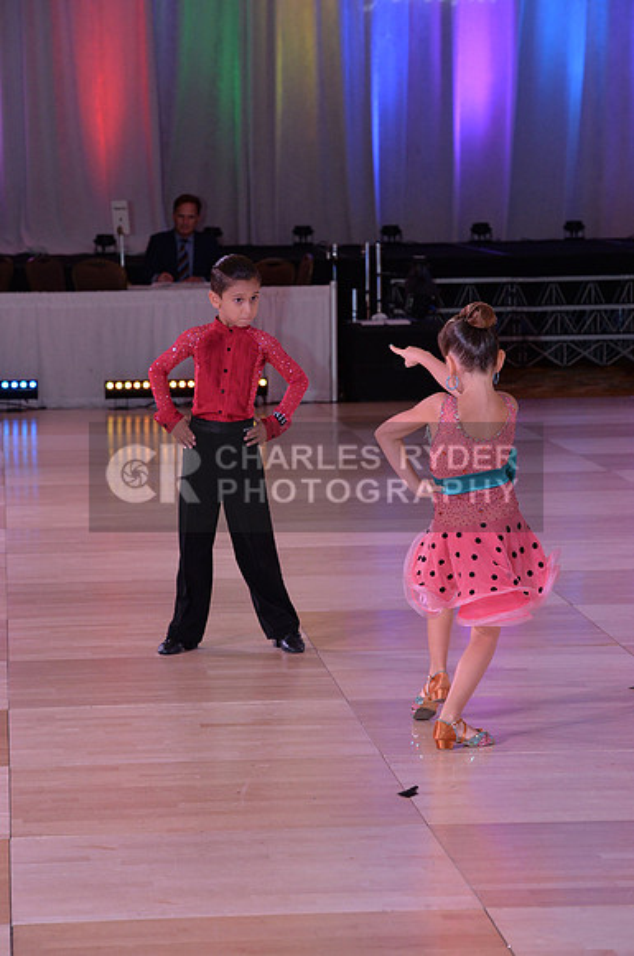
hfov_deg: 10.1
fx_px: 3577
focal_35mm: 135
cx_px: 317
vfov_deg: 15.2
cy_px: 478
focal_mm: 135
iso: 2000
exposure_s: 1/250
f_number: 8
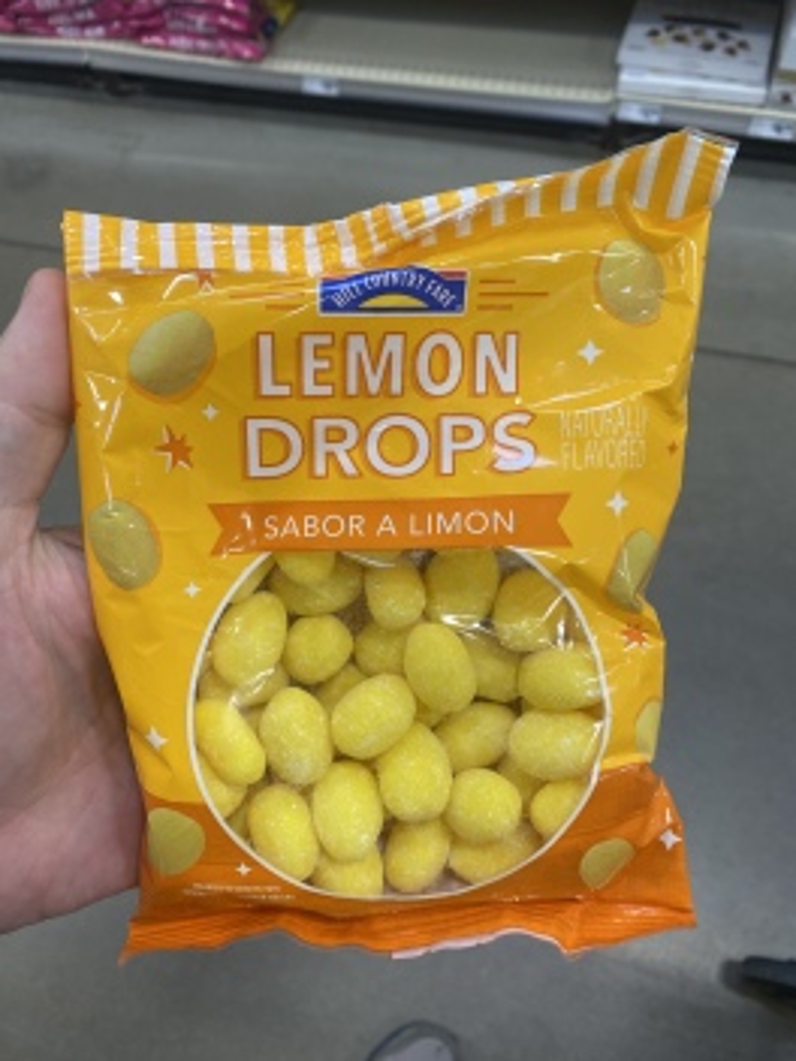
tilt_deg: -60.1
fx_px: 828
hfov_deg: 51.3
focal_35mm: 27
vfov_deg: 65.3
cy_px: 518
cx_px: 386
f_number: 1.8
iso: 100
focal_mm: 4.25
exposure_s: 1/60
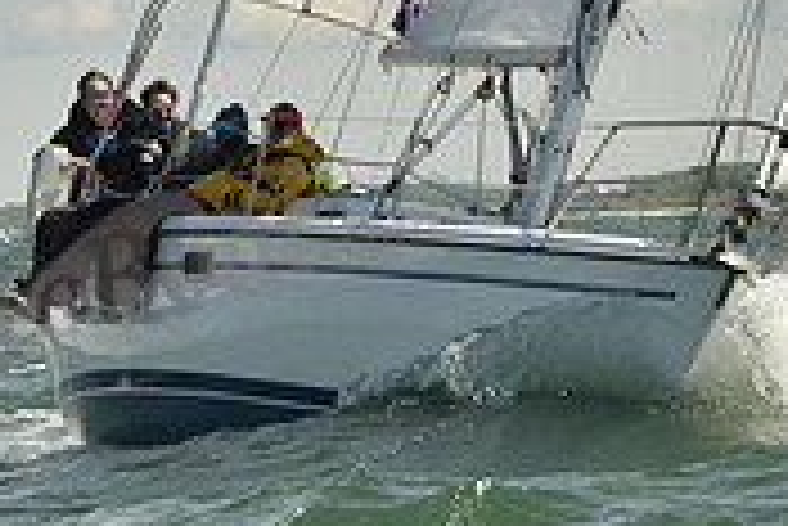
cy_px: -11
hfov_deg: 3.3
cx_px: 675
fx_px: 13779
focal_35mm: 629
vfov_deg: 2.2
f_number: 11
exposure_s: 1/800
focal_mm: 190
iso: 320
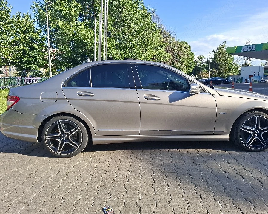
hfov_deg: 68.0
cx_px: 145
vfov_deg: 56.8
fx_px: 198
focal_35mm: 25
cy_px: 105
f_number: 1.8
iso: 50
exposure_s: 1/1000
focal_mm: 5.54
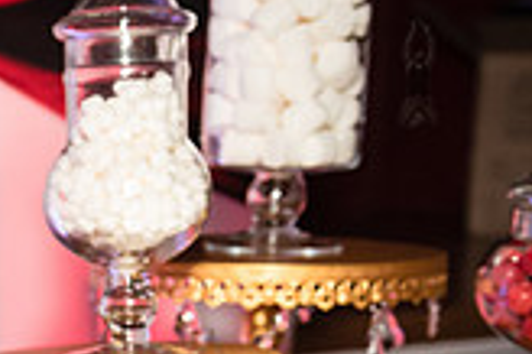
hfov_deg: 15.5
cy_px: 541
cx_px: -211
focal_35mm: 124
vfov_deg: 10.6
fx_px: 1831
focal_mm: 35
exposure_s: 1/250
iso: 2000
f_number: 3.5
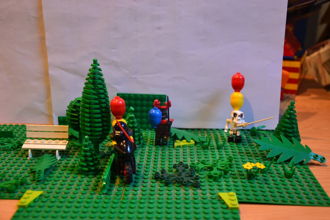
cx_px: 165
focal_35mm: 48
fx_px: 440
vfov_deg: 28.1
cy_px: 110
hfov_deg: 41.1
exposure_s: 1/15
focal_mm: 32
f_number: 4.5
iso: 800
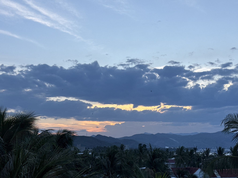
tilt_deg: +8.5
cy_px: 98
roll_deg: +0.8
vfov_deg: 27.0
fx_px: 371
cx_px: 123
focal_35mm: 54
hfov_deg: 35.5
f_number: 1.78
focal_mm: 6.76
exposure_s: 1/681
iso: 64
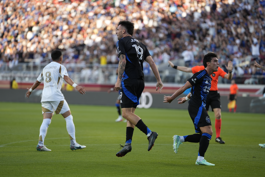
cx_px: 132
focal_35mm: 200
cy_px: 88
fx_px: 1472
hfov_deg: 10.3
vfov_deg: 6.9
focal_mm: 200
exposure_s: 1/1600
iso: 500
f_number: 2.8
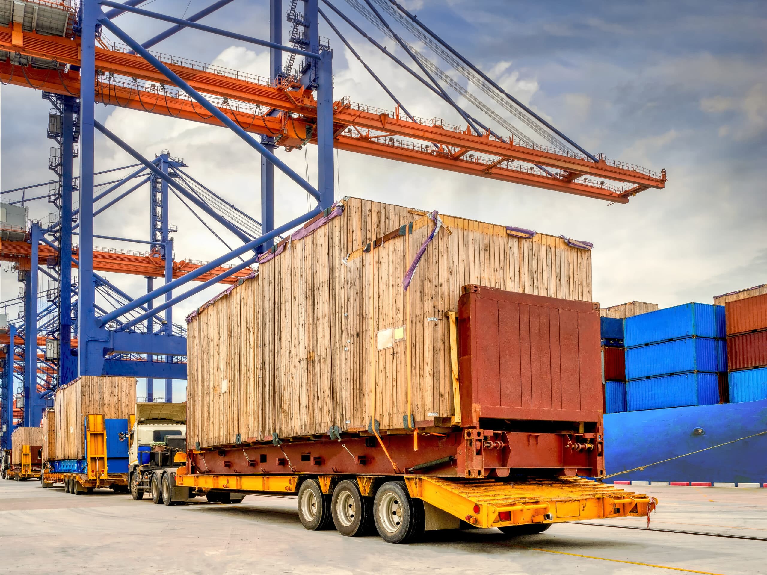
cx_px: 384
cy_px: 288
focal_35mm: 30
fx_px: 665
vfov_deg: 46.8
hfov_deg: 60.0
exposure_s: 1/250
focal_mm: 15
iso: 200
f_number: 10
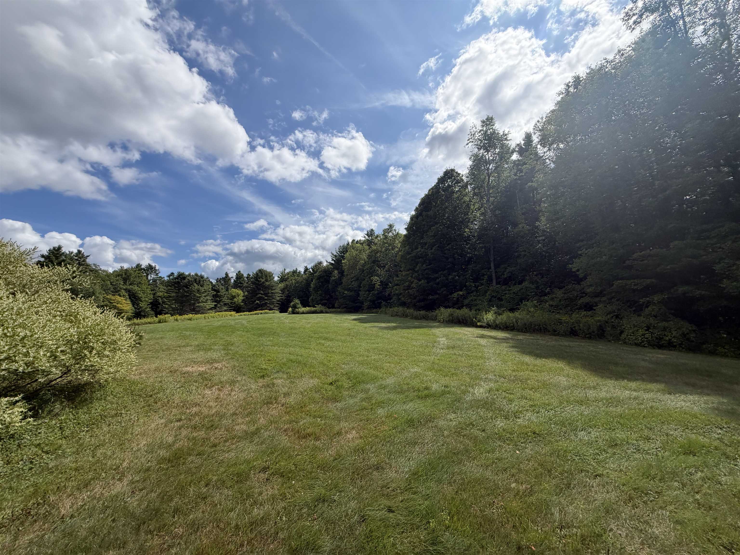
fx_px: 299
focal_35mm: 14
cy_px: 278
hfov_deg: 102.1
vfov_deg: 85.7
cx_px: 370
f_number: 2.2
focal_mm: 2.22
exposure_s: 1/1312
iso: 20
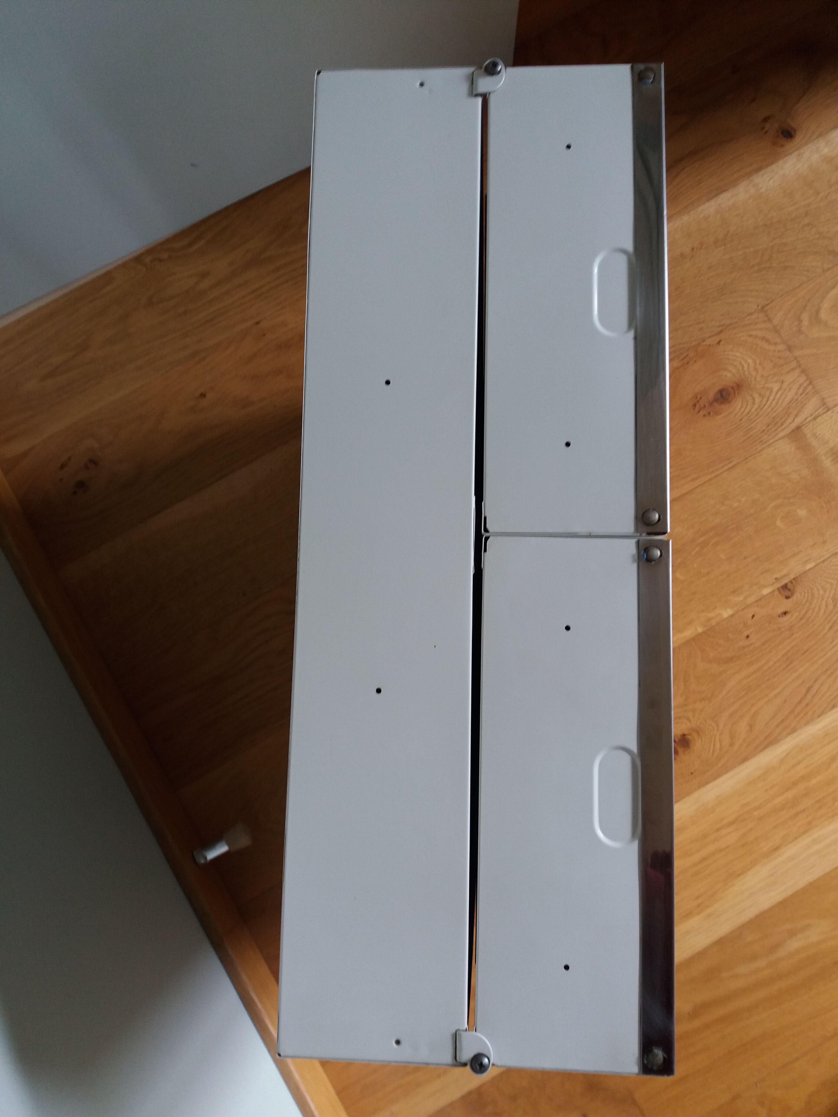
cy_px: 558
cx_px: 419
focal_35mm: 28
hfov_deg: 49.7
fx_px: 904
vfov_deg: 63.4
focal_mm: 3.7
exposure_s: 1/30
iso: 80
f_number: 1.9
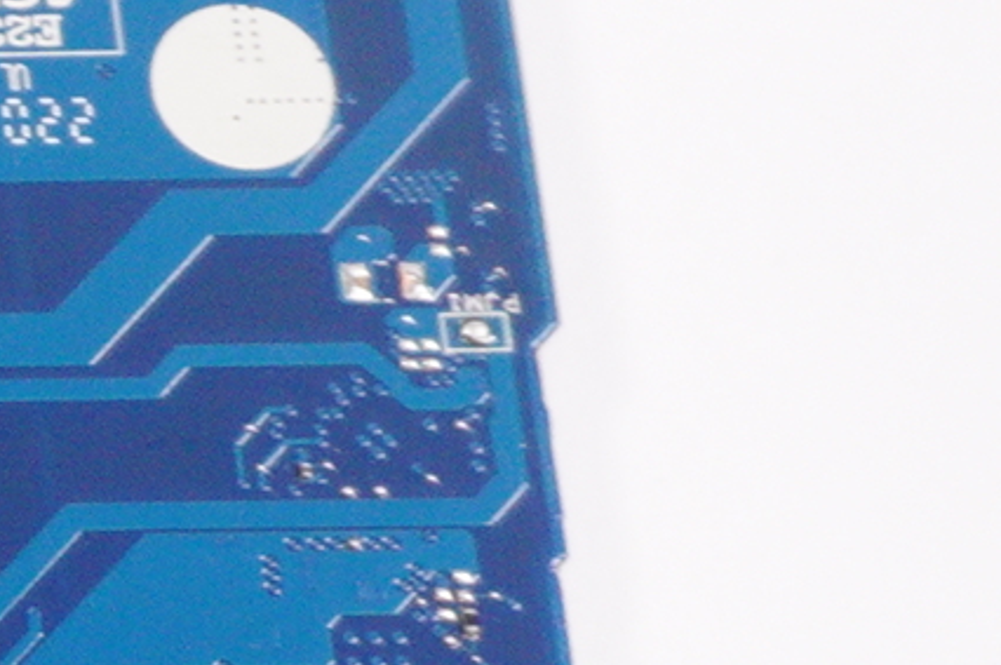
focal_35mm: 244
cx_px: -2340
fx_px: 6764
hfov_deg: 7.2
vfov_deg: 5.6
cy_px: 752
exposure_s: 1/320
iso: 1000
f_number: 5.6
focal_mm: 23
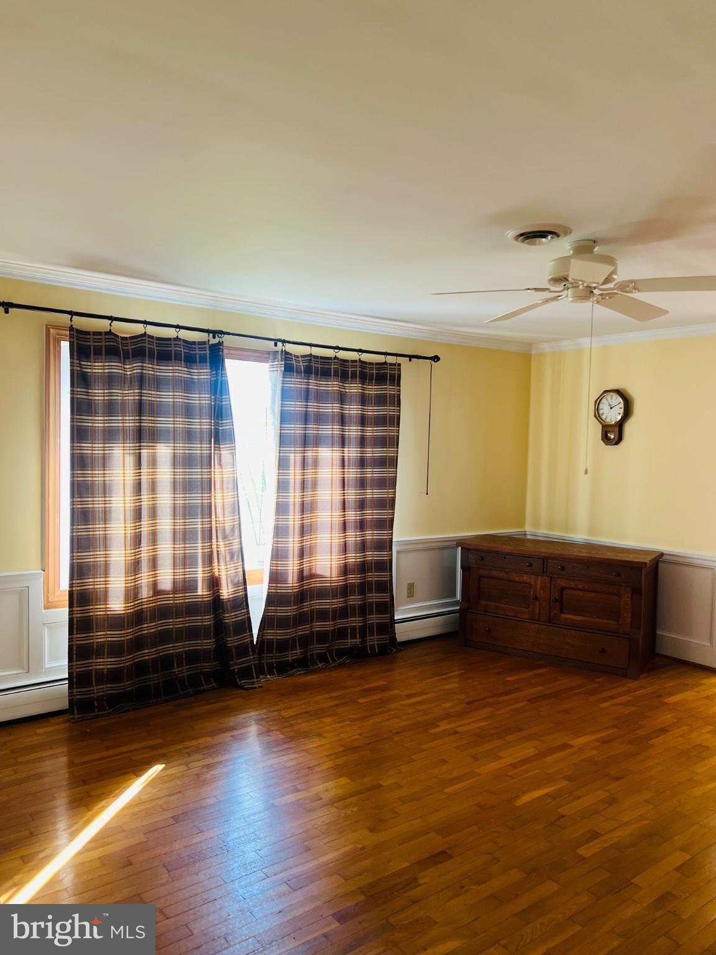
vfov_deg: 67.3
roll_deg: -2.0
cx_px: 358
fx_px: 717
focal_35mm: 26
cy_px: 478
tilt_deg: -1.8
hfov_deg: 53.1
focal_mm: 5.7
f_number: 1.5
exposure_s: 1/121
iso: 125
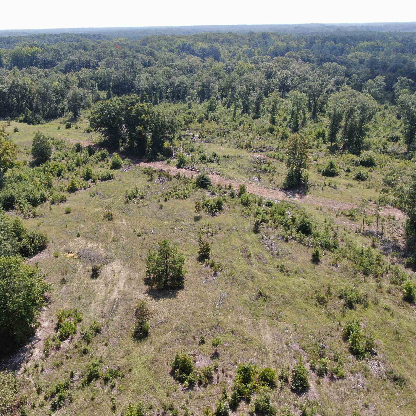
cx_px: 146
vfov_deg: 47.2
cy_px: 208
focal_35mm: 35
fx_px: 476
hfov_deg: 46.6
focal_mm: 5.11
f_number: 3
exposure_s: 1/640
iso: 100
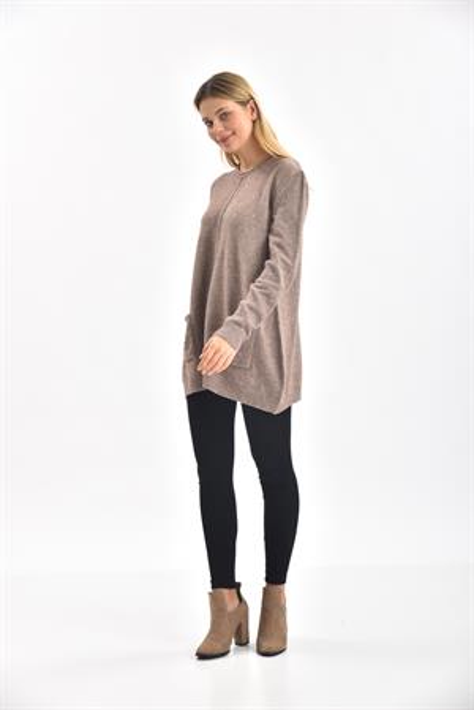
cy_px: 355
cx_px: 237
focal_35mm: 58
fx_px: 1144
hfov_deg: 23.4
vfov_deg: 34.5
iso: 100
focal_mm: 58
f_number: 6.3
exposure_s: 1/160
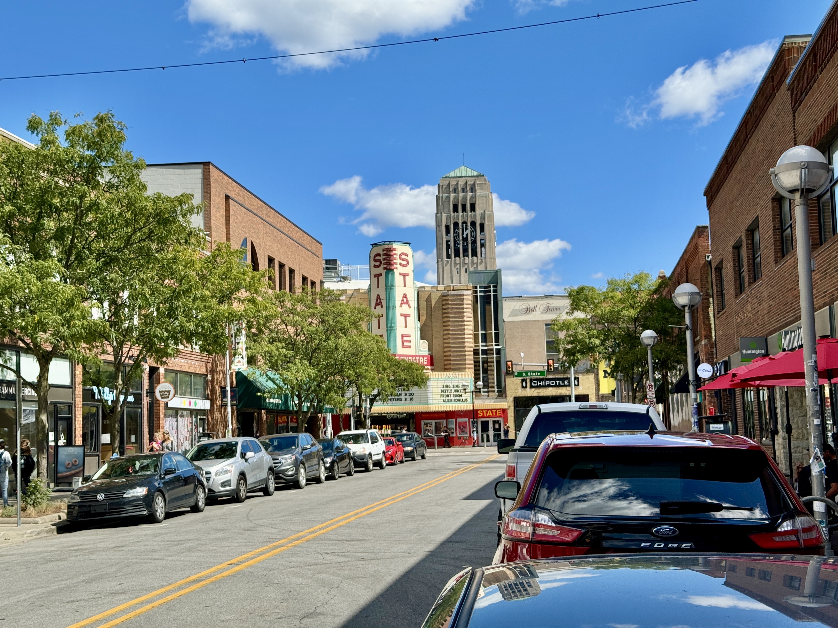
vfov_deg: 30.3
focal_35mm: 48
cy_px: 314
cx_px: 419
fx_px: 1162
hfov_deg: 39.7
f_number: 1.78
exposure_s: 1/4310
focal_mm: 6.76
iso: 64
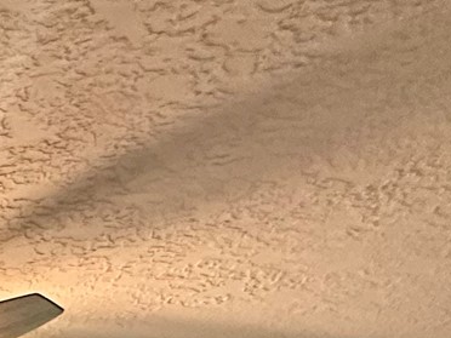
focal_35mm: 77
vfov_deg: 13.8
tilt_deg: -5.5
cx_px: -417
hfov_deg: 18.3
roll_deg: -3.8
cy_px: 806
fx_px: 1003
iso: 320
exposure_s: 1/60
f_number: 2.2
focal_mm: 2.22
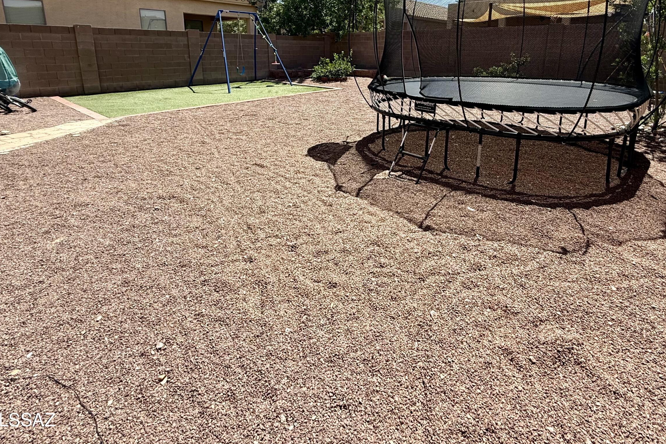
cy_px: 124
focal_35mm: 19
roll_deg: -0.5
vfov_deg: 61.8
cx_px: 357
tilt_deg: -11.7
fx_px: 351
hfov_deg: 86.8
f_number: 2.2
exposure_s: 1/1285
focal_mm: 2.22
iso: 50
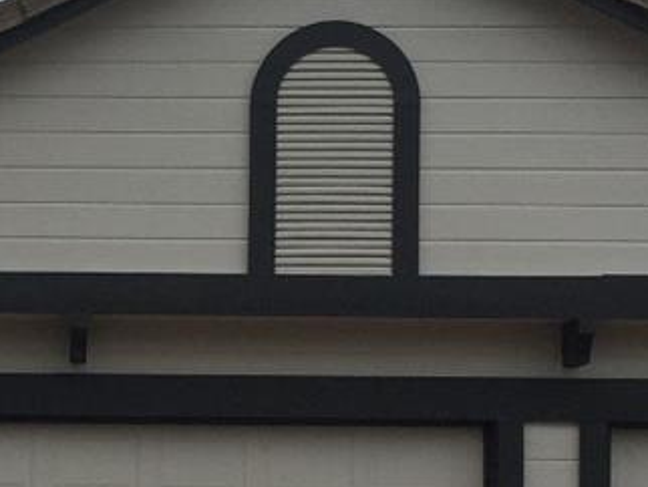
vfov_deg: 10.9
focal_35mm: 135
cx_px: -117
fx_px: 2529
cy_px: 511
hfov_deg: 14.2
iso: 32
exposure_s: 1/2326
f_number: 2.2
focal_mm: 4.15
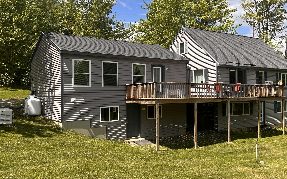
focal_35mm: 37
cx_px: 168
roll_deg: +0.9
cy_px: 90
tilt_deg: -0.1
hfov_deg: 52.5
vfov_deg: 34.4
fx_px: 289
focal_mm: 5.7
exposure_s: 1/2841
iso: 50
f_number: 1.5
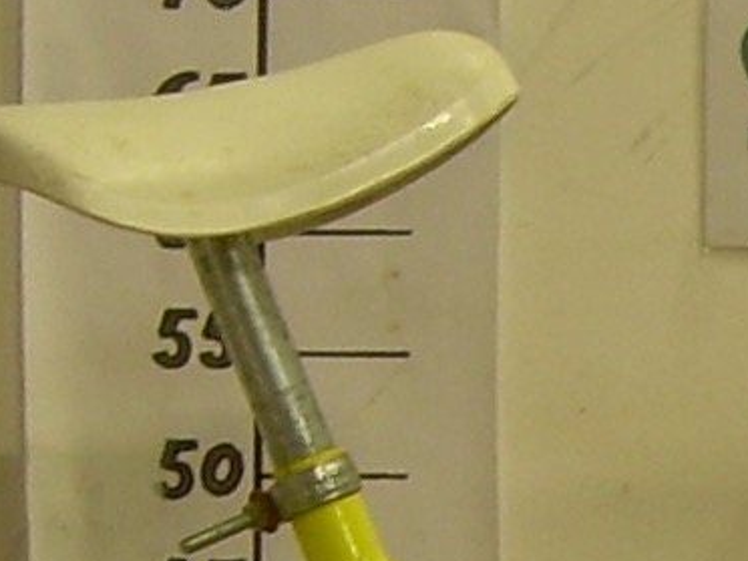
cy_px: 708
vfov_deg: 6.4
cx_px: 1050
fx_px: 5013
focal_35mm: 232
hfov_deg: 8.4
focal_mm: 6.3
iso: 50
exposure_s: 1/4.4
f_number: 2.8
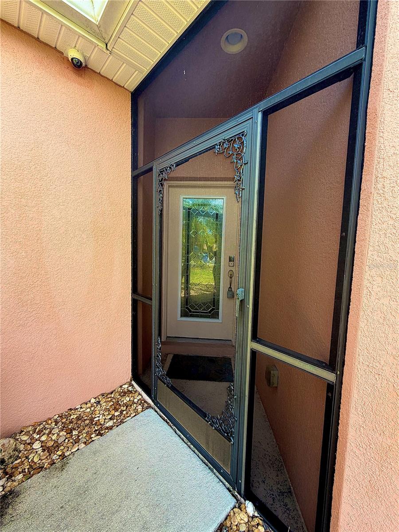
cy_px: 266
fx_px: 215
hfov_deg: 85.7
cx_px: 200
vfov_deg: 102.1
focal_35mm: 14
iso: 50
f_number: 2.2
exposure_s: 1/121
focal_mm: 2.22
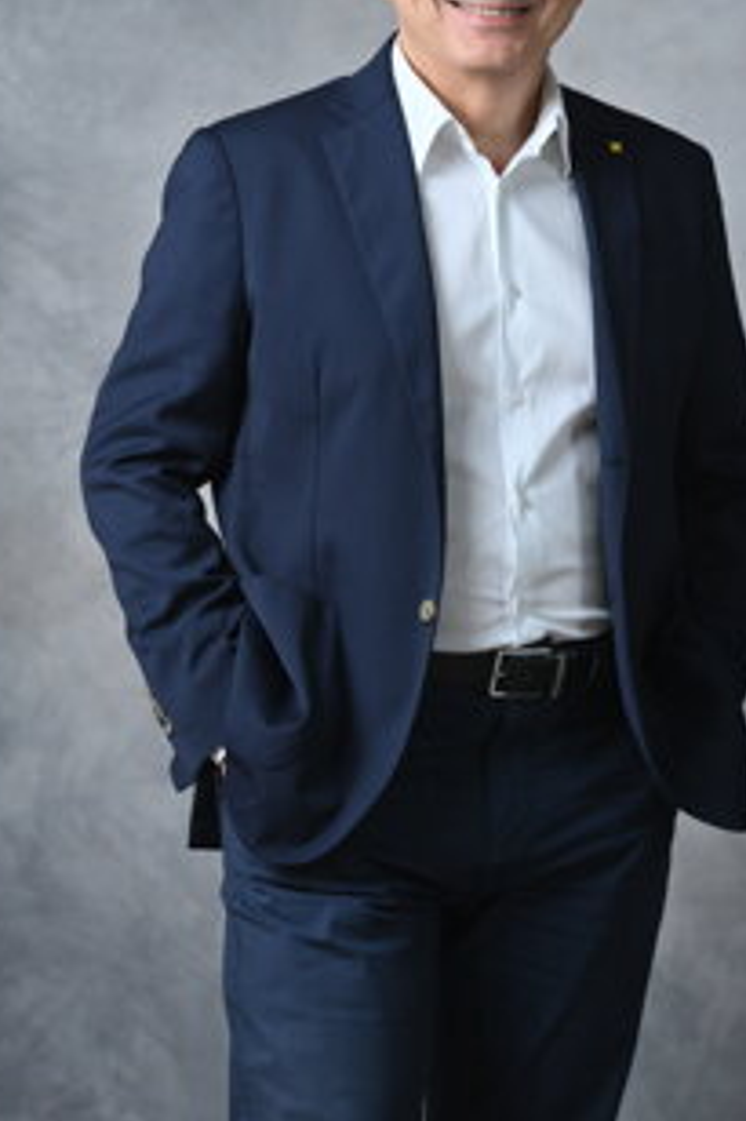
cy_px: 431
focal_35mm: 201
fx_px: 6254
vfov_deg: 10.2
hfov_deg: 6.8
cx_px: 415
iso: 3200
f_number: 4.5
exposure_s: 1/640
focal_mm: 160
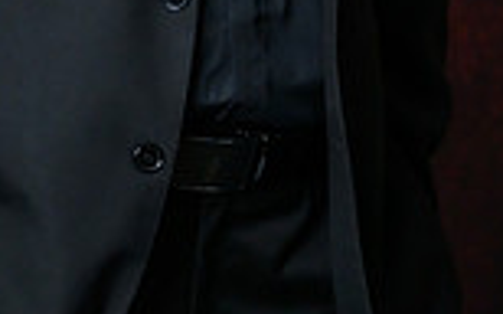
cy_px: -409
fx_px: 4575
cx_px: 95
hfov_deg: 6.3
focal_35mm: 334
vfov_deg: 3.9
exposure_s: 1/125
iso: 320
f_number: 2.8
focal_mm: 75
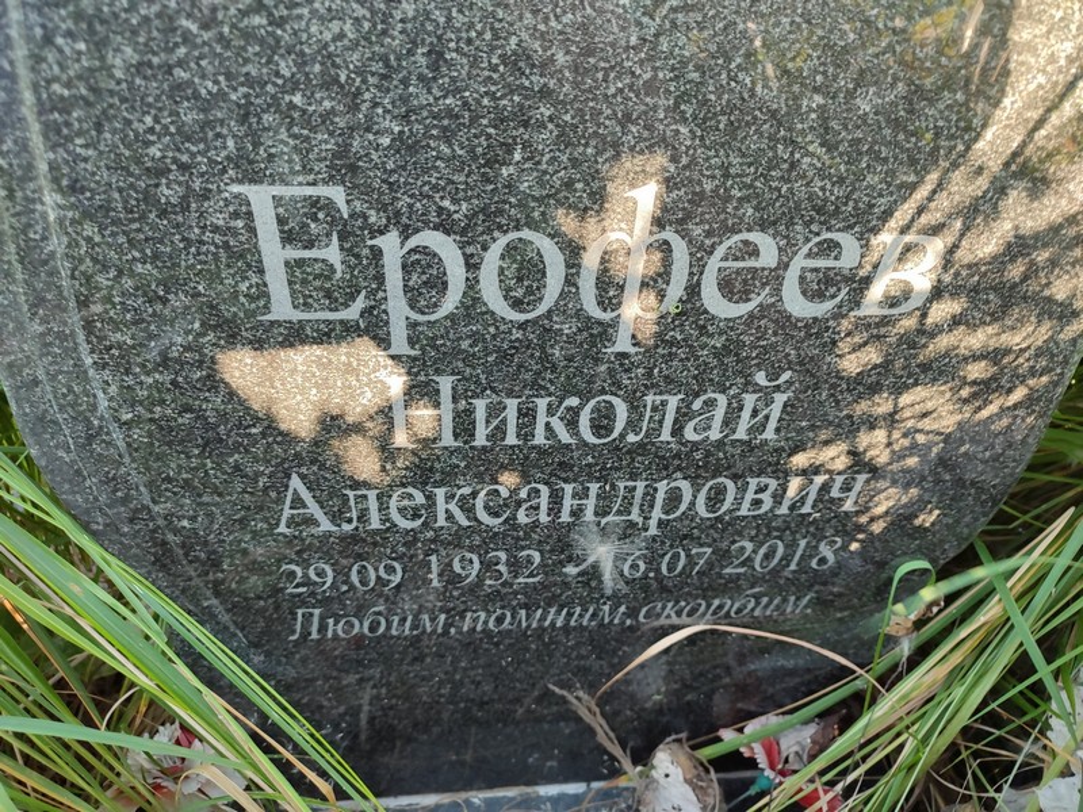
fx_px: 782
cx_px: 542
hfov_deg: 69.4
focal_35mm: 25
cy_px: 406
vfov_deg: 54.9
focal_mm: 6.04
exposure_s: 1/50
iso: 62
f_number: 1.9
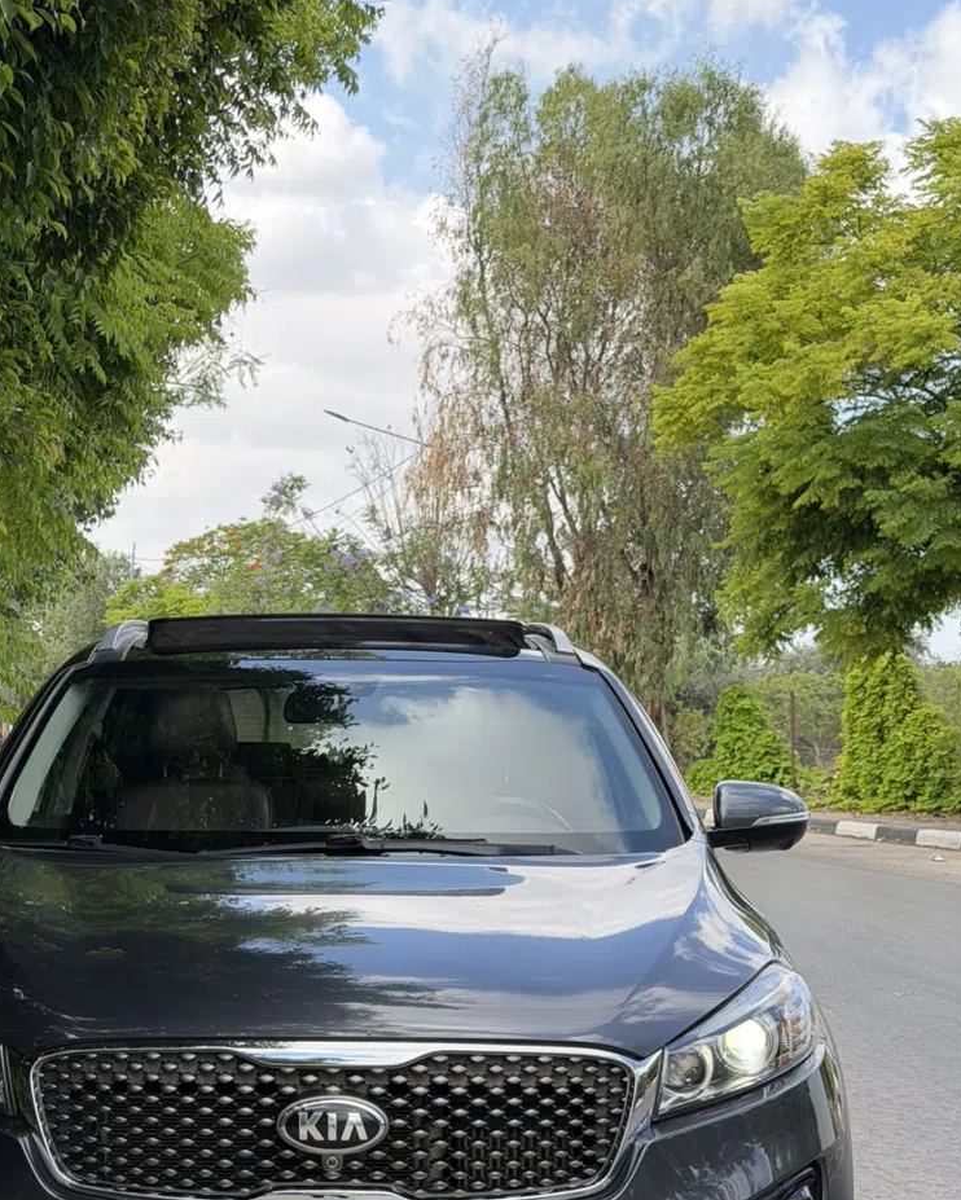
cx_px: 324
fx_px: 2452
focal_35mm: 69
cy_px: 728
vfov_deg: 27.4
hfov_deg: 22.1
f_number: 1.78
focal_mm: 6.76
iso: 100
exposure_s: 1/1264
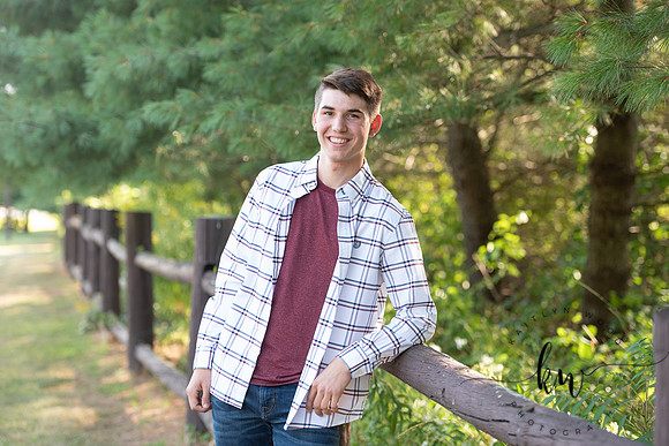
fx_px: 1673
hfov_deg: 22.6
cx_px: 334
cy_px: 223
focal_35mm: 90
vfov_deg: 15.2
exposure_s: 1/250
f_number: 3.2
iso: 400
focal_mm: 90
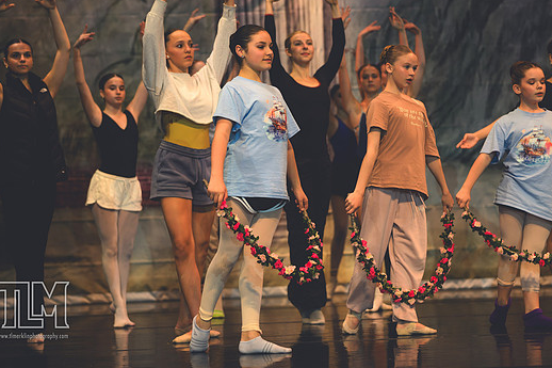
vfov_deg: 12.2
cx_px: 263
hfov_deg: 18.3
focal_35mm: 112
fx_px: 1717
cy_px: 182
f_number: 2.8
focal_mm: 100
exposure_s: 1/500
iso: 640
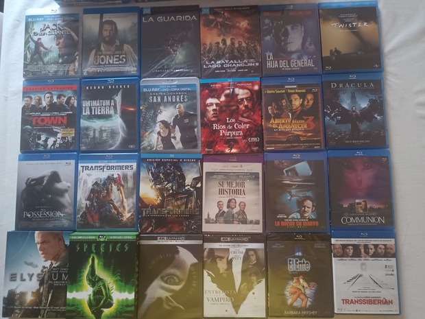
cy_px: 160
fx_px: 295
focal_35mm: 24
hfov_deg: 71.6
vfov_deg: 56.8
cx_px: 212
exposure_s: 1/20
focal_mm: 5.31
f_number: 1.7
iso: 2288
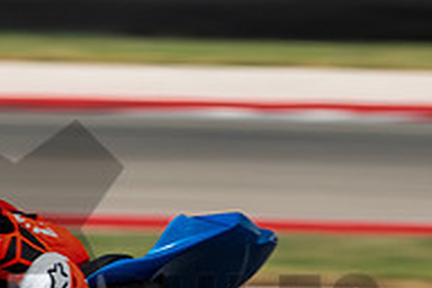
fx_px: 15227
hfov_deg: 1.6
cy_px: 339
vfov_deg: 1.1
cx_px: -94
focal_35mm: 1269
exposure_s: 1/250
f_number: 6.4
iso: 160
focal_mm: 280
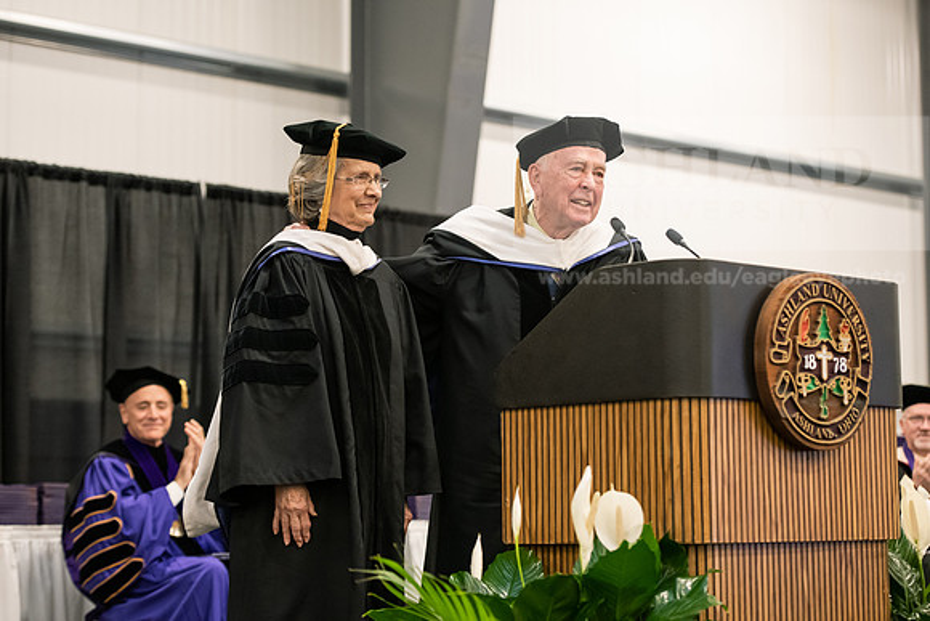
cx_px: 465
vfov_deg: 16.7
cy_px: 310
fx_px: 2119
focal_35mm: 82
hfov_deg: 24.8
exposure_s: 1/200
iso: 3200
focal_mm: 82
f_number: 3.5
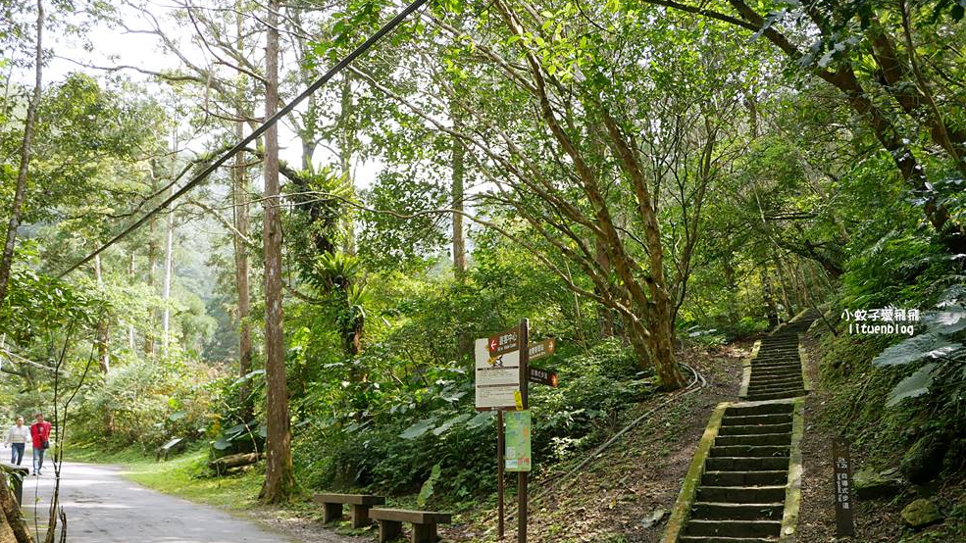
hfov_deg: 62.6
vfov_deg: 37.4
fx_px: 794
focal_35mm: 31
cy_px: 355
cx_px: 479
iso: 200
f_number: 2.5
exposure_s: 1/320
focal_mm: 14
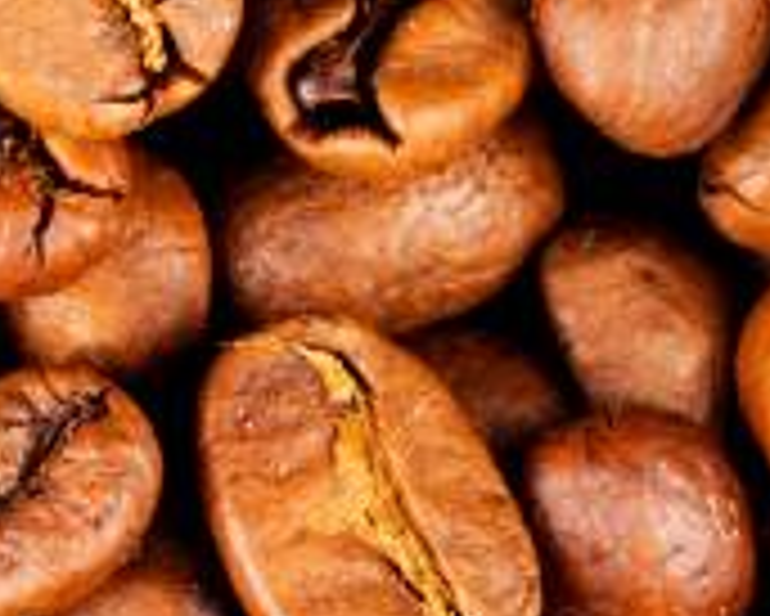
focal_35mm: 715
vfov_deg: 2.2
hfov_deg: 2.7
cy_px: 218
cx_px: 351
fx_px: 16303
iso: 50
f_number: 14
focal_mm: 100
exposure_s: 1/160
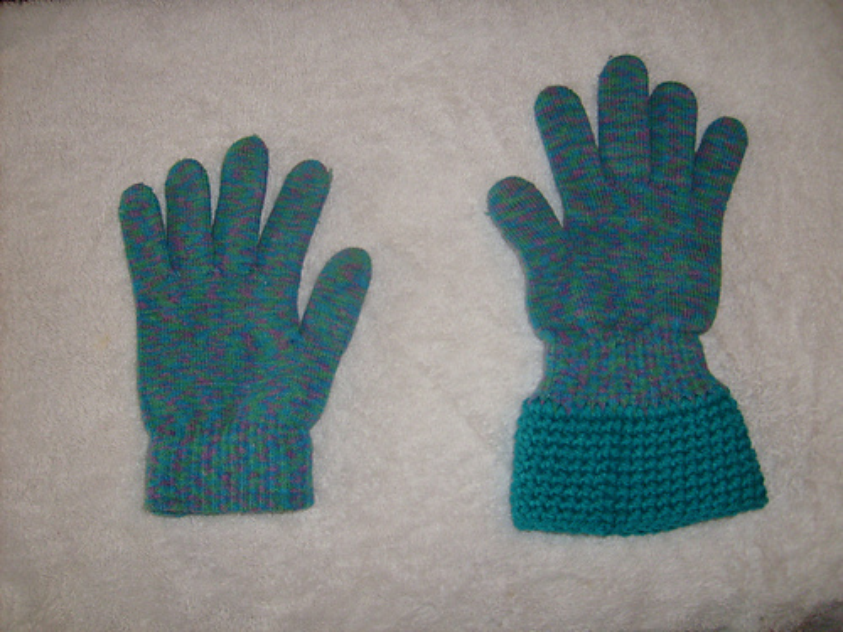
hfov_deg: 52.6
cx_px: 422
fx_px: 852
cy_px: 316
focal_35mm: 35
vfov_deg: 40.7
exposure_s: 1/45
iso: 100
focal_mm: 5.8
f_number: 2.8
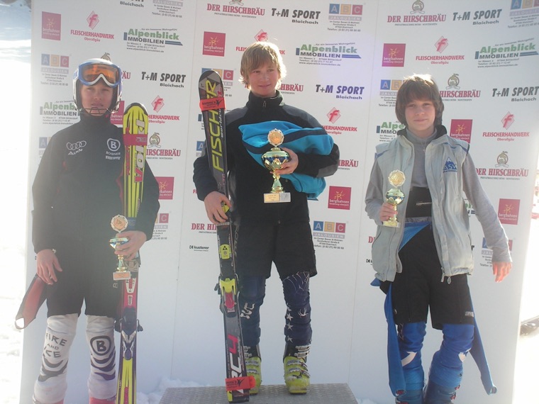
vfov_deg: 21.6
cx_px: 270
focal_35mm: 68
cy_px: 202
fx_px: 1059
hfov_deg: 28.6
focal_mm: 11.4
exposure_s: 1/320
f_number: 3.3
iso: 64
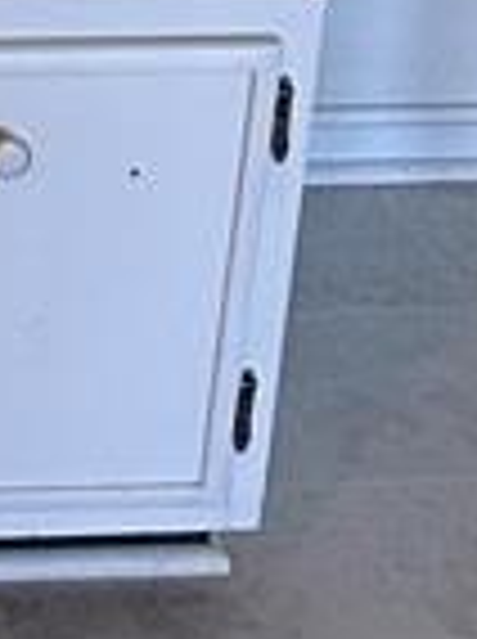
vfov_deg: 10.0
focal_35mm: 176
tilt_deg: -15.5
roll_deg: -1.7
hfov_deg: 7.6
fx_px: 3243
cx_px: -814
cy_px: -814
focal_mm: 5.7
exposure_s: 1/60
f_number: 1.5
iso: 160
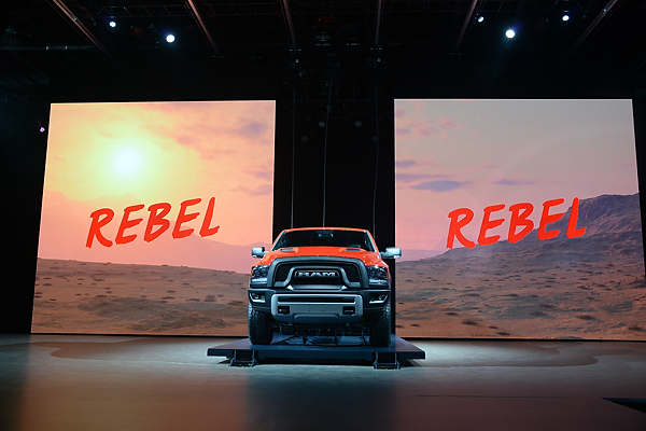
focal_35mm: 34
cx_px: 323
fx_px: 610
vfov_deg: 38.9
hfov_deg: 55.8
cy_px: 216
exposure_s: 1/125
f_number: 6.3
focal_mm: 34
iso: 800
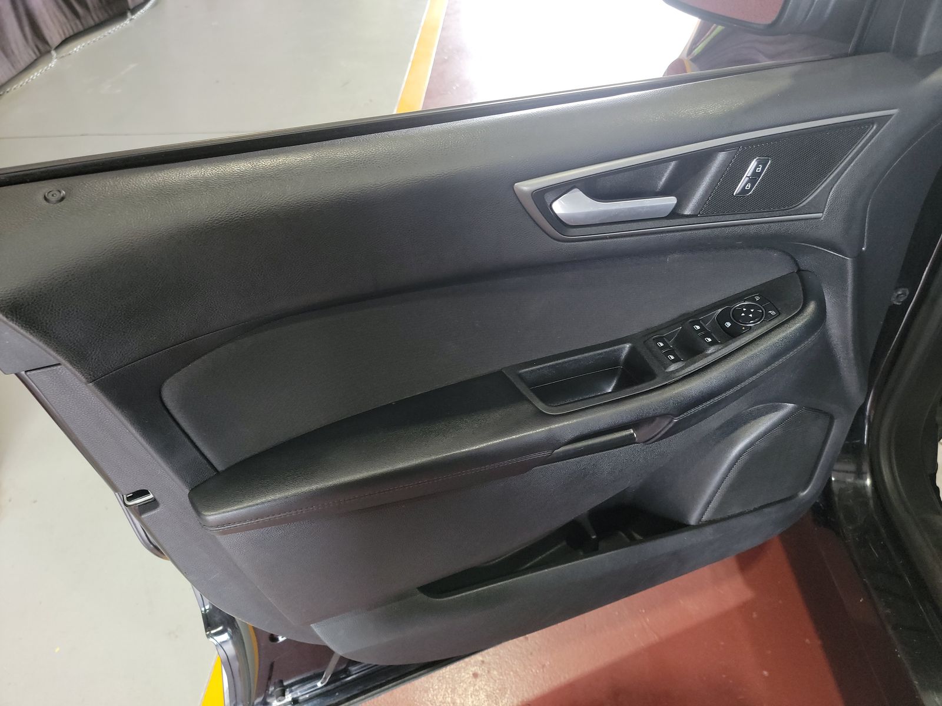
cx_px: 471
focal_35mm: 24
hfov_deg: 71.6
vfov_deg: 56.8
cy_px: 353
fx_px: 653
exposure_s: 1/59
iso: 532
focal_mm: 6.7
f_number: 1.8
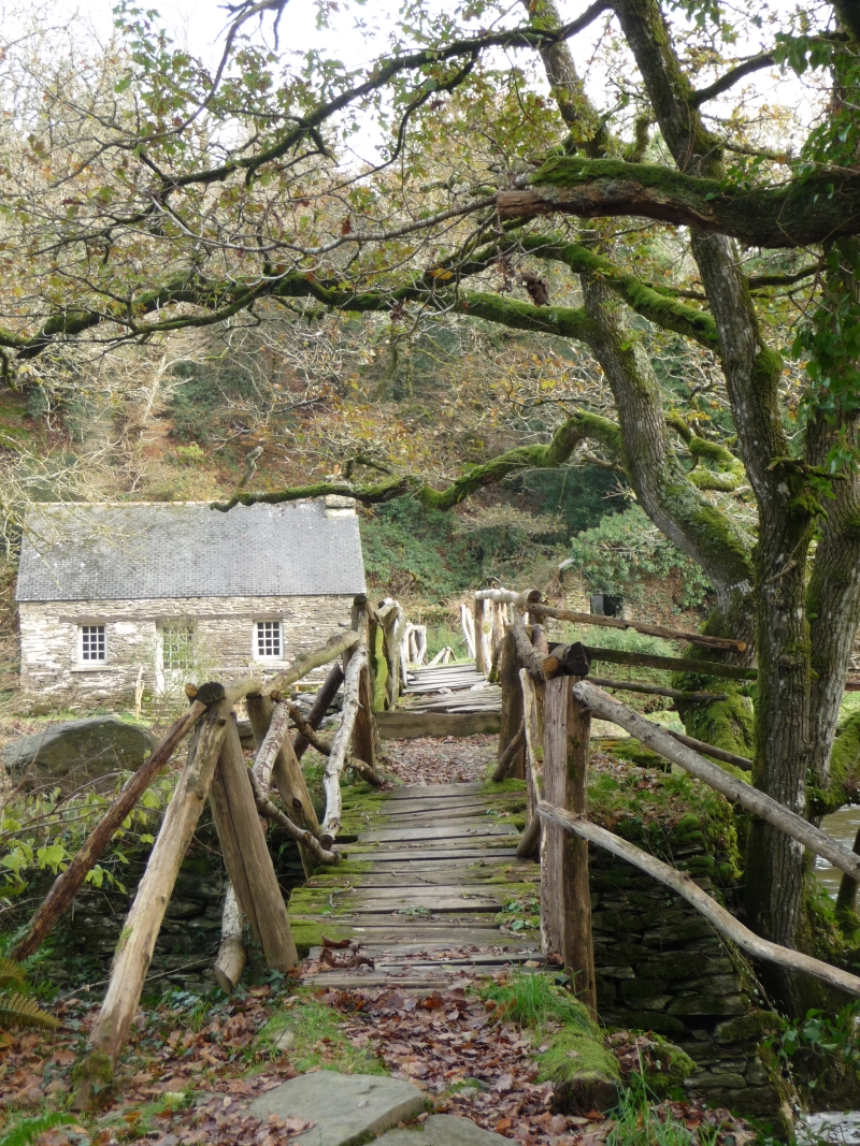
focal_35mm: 55
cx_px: 430
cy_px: 573
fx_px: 1822
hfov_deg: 26.6
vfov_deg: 34.9
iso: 125
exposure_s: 1/30
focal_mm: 9.3
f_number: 4.3
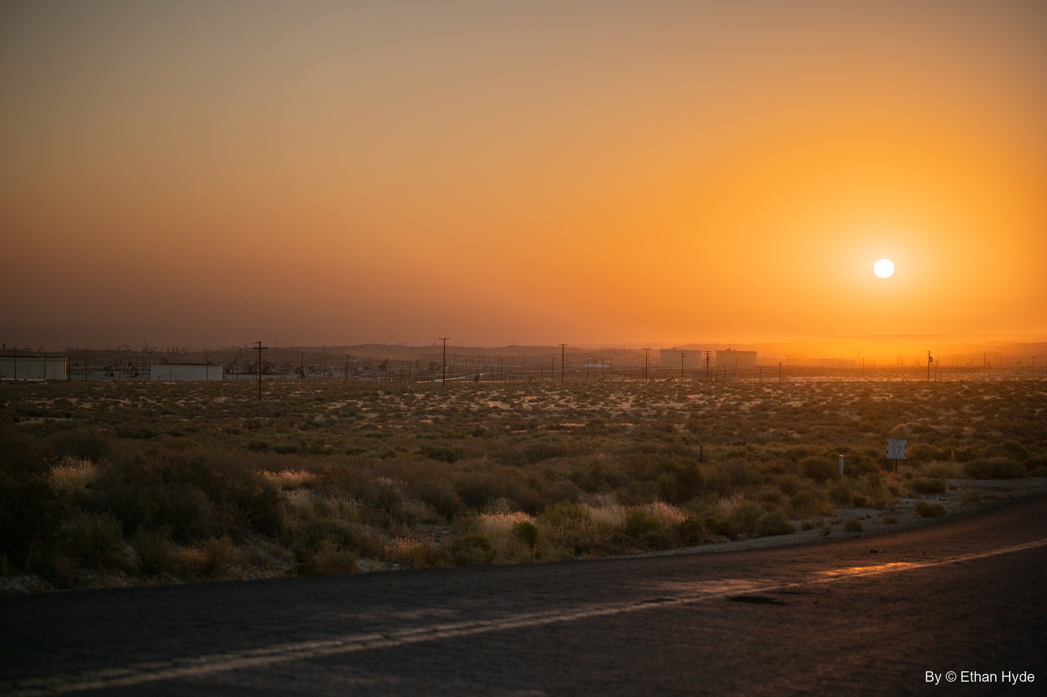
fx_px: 2035
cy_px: 348
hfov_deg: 28.9
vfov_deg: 19.4
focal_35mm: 70
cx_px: 524
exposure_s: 1/8000
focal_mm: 70
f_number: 2.8
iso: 100
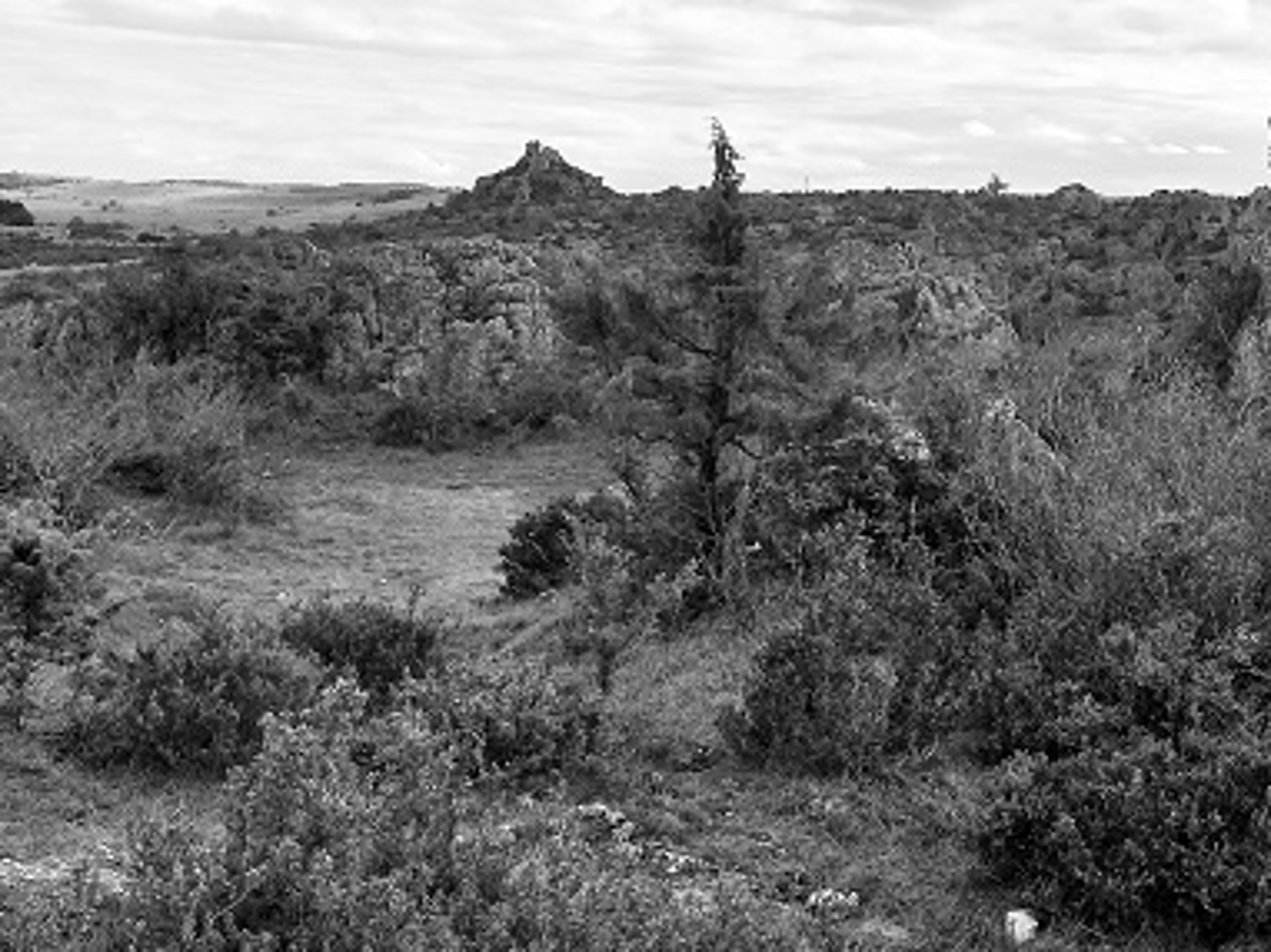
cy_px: 246
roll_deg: +0.9
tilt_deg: -0.9
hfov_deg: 32.1
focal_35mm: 57
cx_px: 1151
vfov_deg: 25.4
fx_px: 2092
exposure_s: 1/2415
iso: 32
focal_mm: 4.15
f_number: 2.2
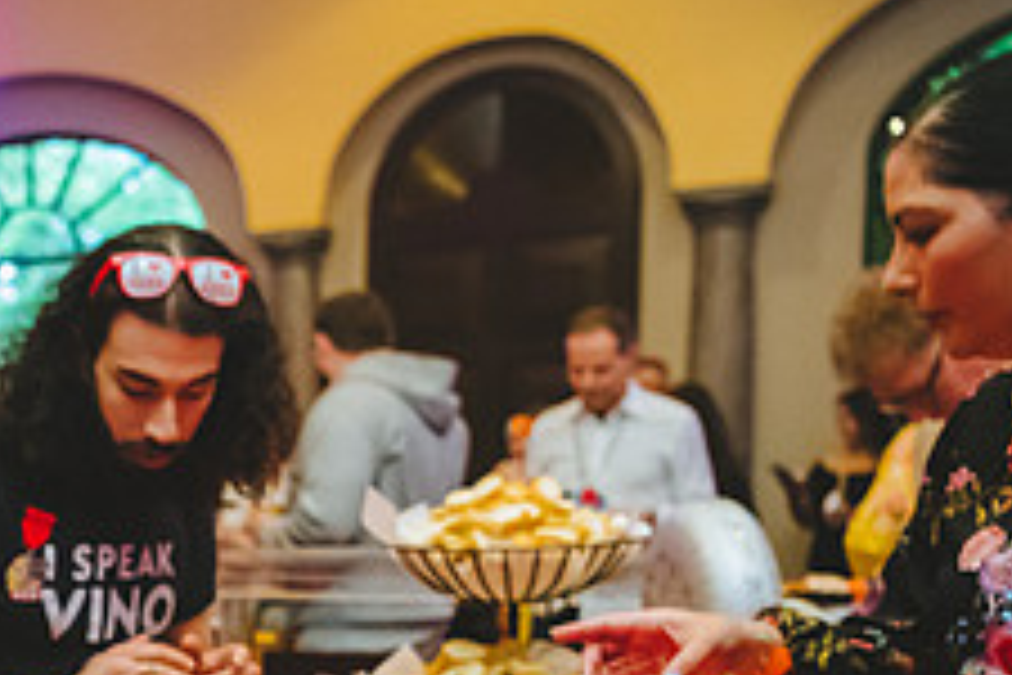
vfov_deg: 19.5
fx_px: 1883
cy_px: 736
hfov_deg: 26.7
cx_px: -198
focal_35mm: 67
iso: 8000
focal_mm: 26
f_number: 2.8
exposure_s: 1/200
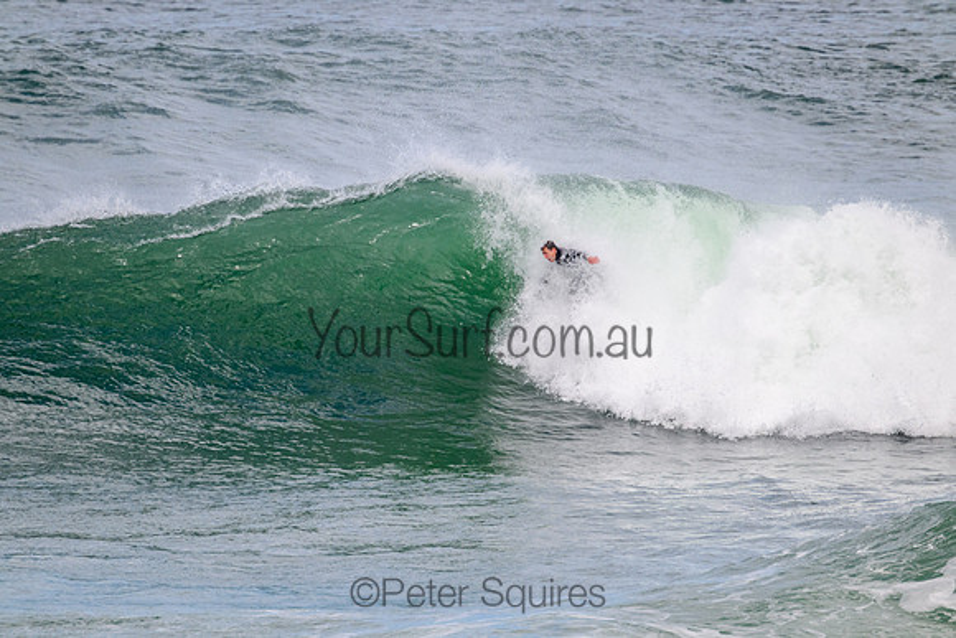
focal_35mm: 800
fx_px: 21248
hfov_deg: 2.6
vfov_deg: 1.7
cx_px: 478
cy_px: 319
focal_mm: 800
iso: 1100
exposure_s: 1/2000
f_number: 11
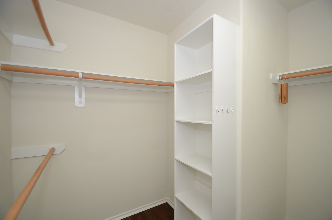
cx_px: 166
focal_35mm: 15
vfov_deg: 77.1
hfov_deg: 100.5
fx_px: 138
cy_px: 110
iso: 160
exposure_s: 1/60
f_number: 4.5
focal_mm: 10
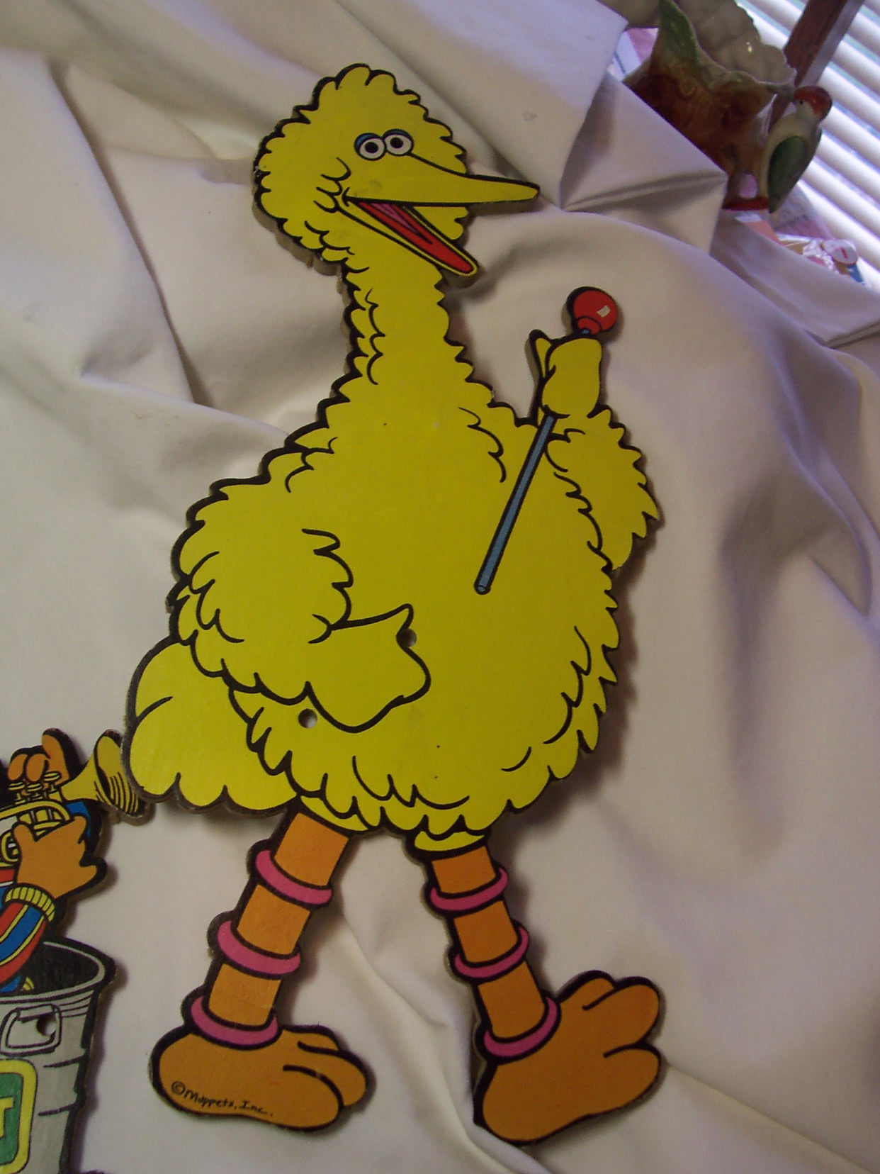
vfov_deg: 50.1
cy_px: 587
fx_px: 1254
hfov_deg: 38.7
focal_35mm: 37
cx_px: 440
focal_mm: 5.6
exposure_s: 1/45
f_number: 2.8
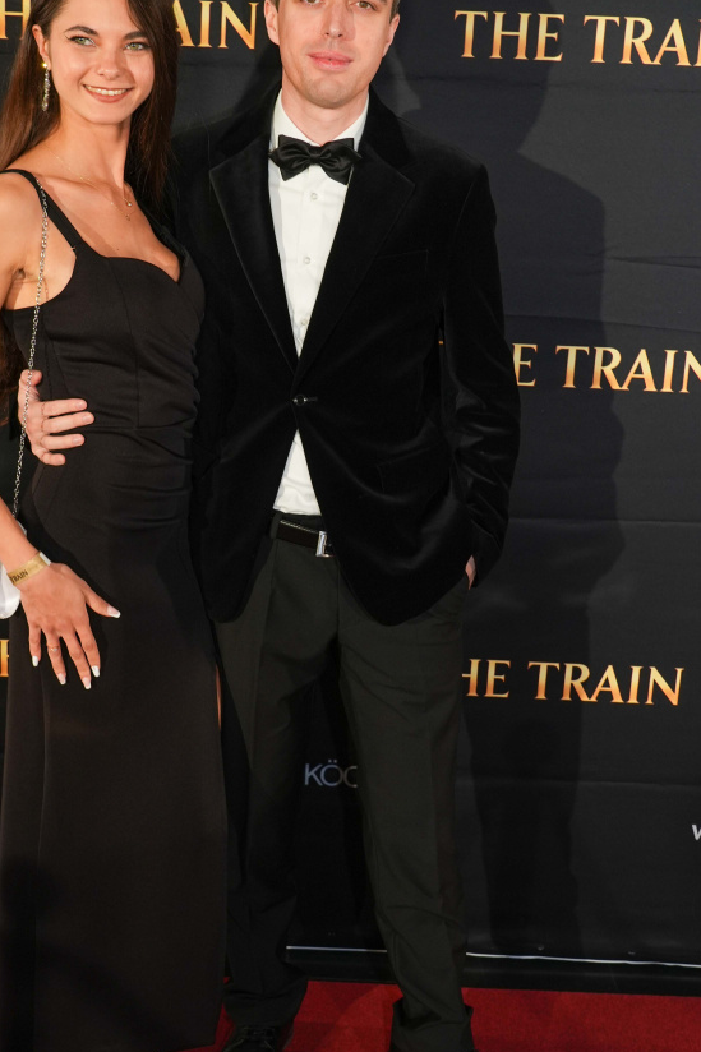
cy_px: 529
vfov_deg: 38.9
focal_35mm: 51
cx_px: 295
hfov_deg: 26.4
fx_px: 1490
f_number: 5
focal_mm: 35
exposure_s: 1/60
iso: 400
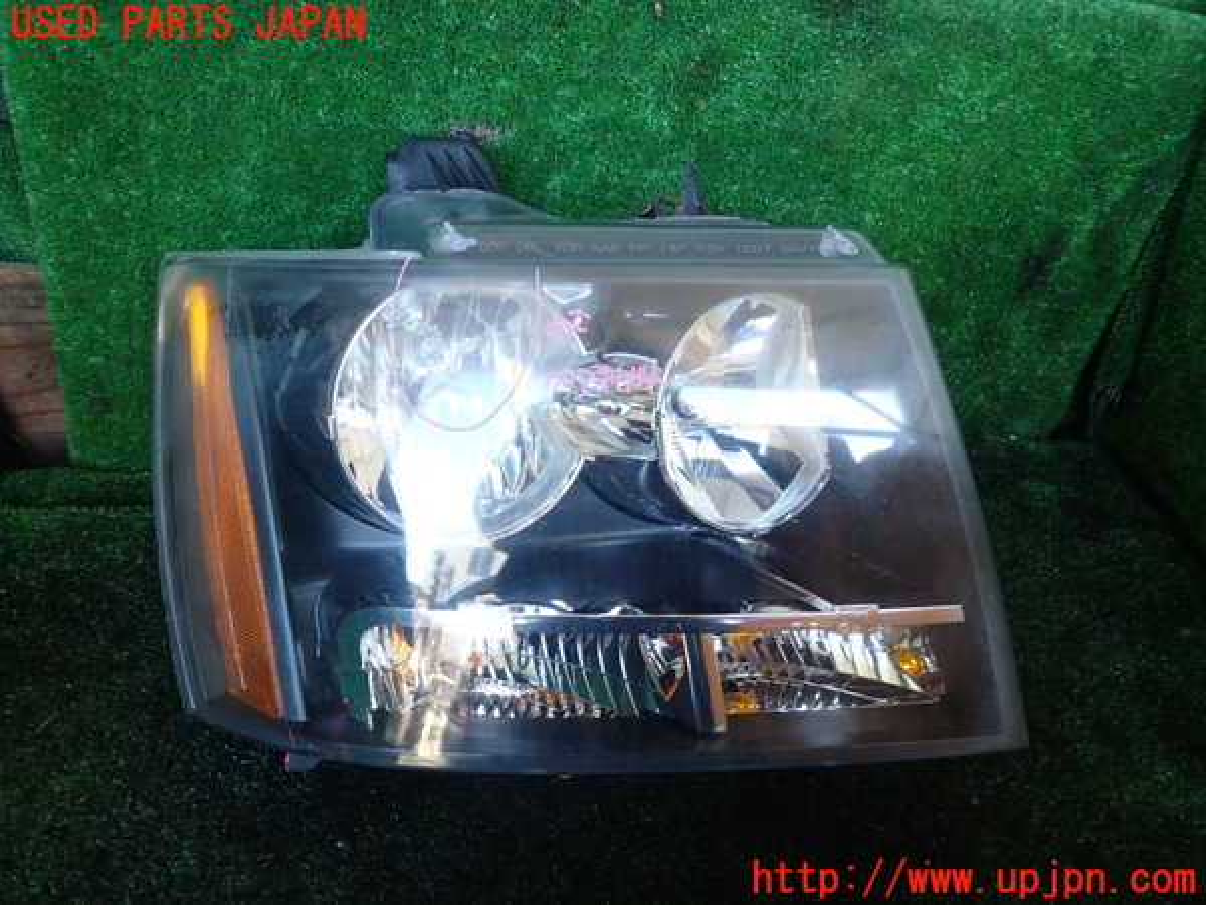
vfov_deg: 54.9
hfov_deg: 69.4
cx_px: 603
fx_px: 871
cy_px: 452
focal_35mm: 25
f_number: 2
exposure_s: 1/60
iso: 160
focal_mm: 4.5
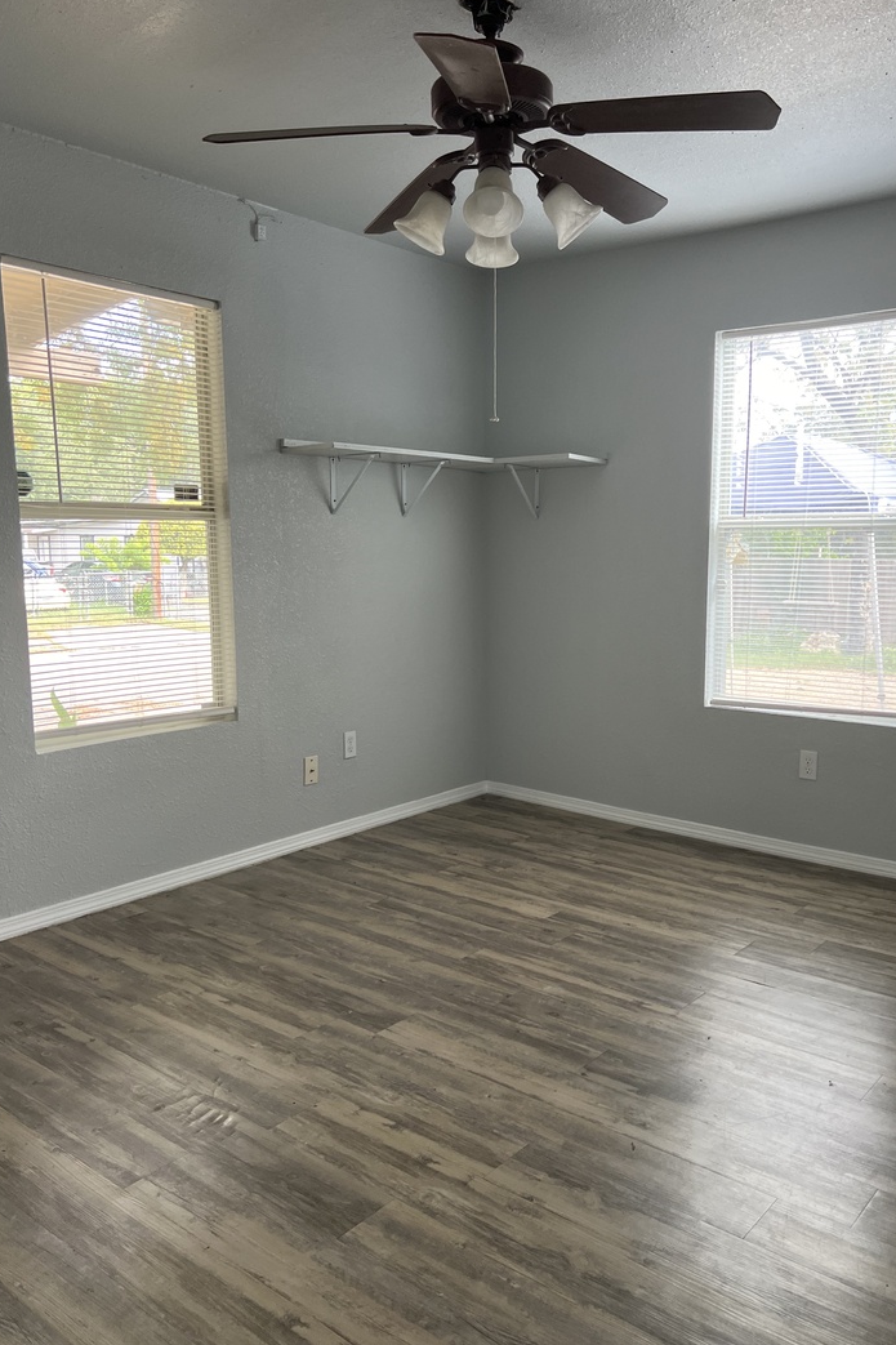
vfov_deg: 65.5
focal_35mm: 28
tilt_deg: -7.2
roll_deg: -1.9
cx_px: 503
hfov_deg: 46.3
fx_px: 1046
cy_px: 680
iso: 125
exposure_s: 1/103
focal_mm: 5.7
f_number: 1.5
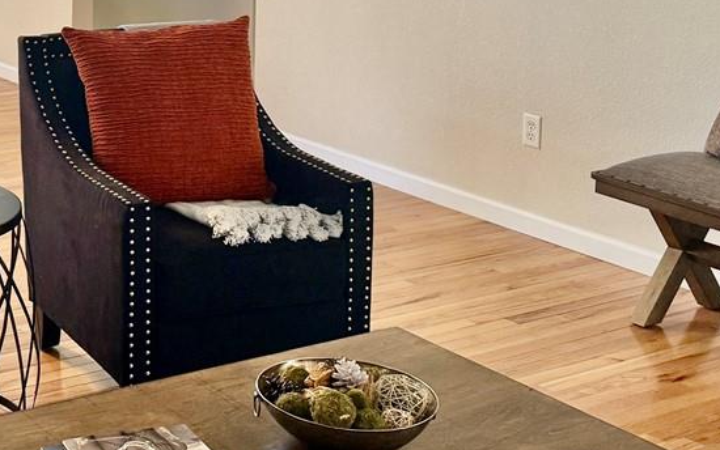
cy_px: -48
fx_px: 1452
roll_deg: +0.1
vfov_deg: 17.0
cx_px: -48
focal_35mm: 74
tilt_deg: -6.0
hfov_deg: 26.0
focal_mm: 6.76
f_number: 1.78
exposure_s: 1/60
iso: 125
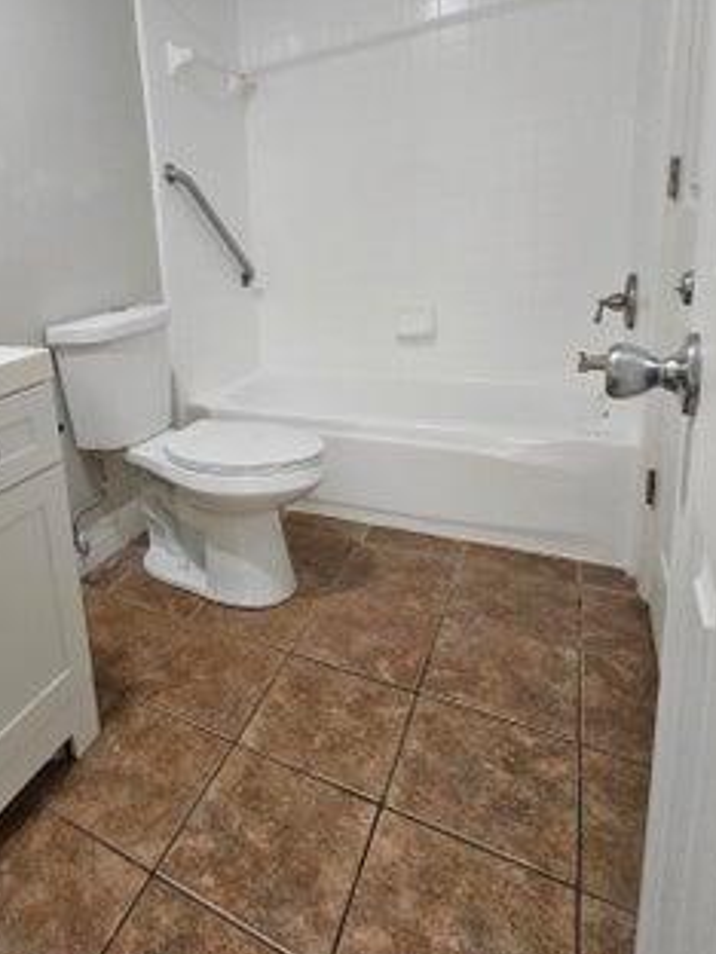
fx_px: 552
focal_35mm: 20
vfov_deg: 80.4
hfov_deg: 62.4
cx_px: 184
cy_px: 364
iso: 500
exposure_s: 1/77.4
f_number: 2.2
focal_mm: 2.2
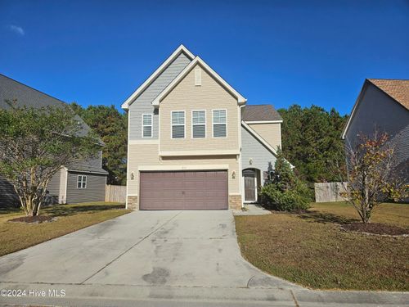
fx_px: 272
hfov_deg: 73.9
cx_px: 204
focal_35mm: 23
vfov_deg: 58.9
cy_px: 154
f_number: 1.8
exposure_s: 1/3637
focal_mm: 5.4
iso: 25
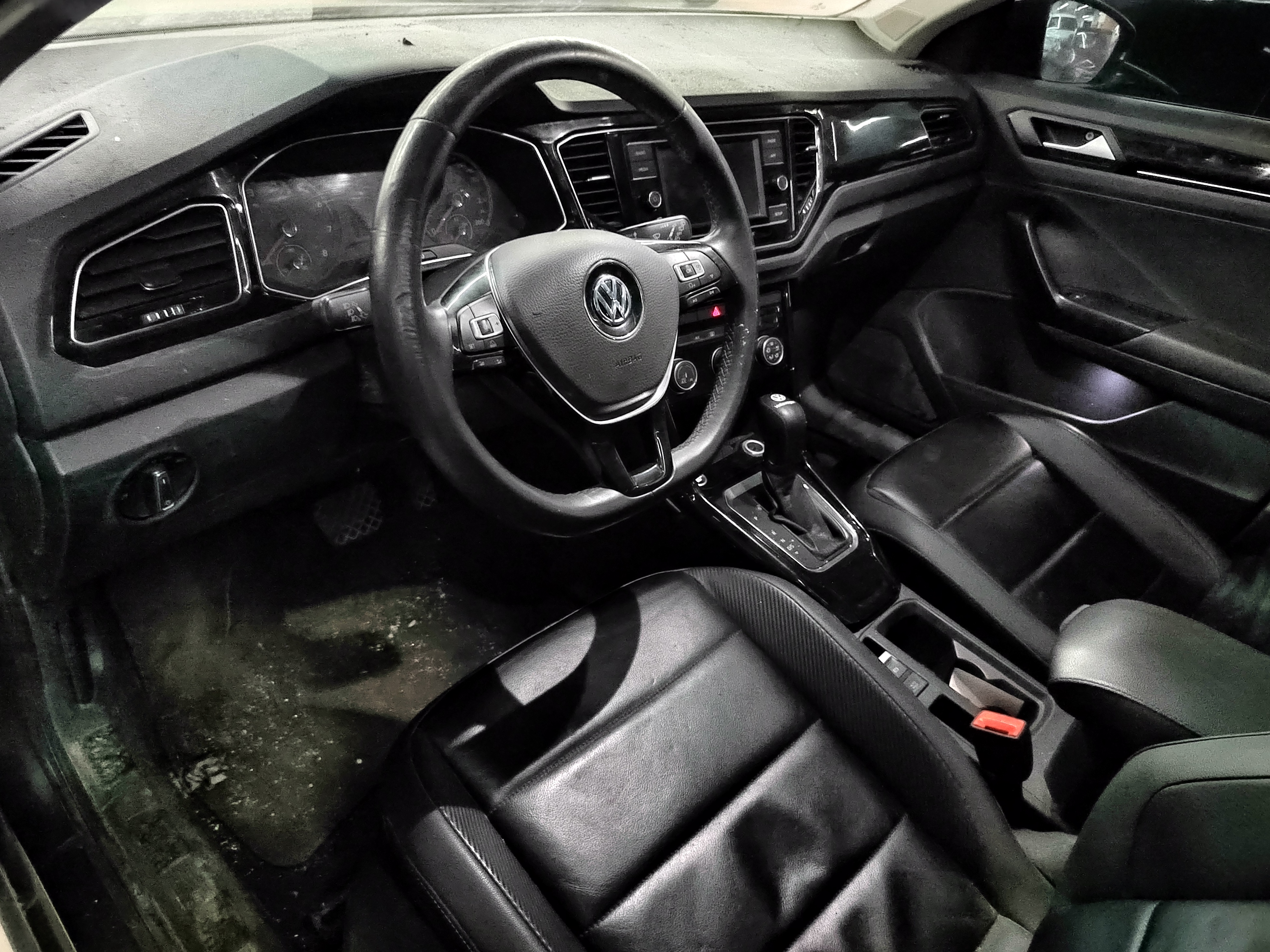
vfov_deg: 58.9
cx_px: 635
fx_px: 844
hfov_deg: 73.9
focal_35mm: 23
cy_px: 476
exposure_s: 1/10
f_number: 1.9
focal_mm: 5.52
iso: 6400
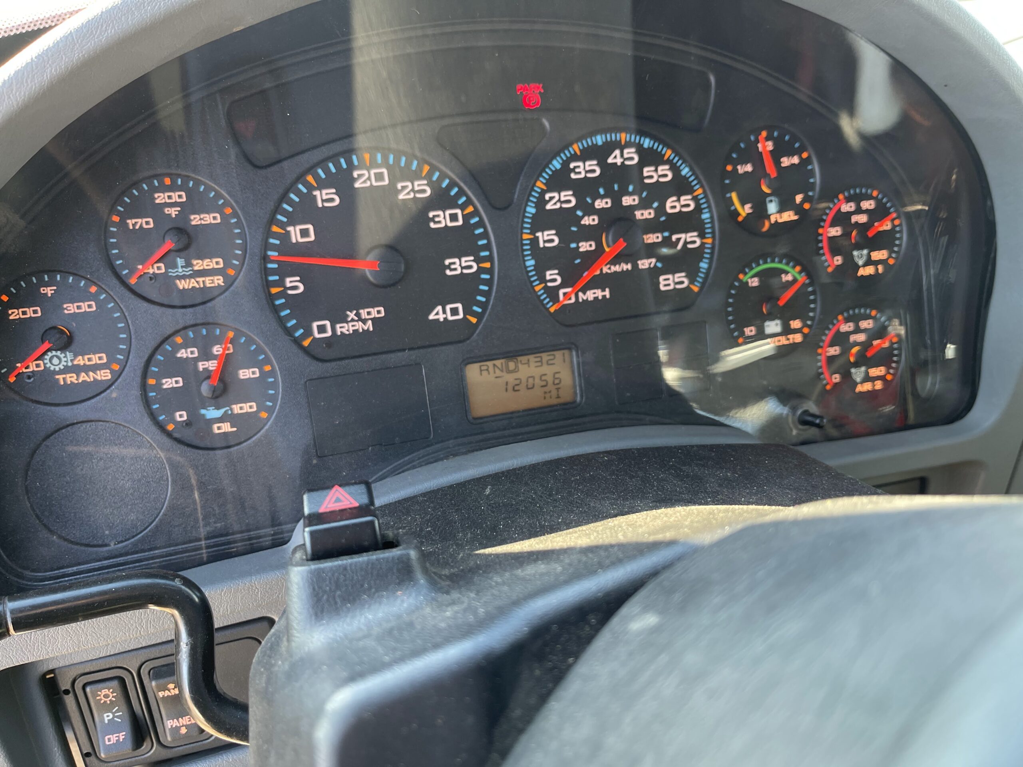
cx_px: 512
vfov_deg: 53.1
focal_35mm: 26
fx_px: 768
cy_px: 384
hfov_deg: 67.3
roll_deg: -5.0
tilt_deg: -42.6
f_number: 1.6
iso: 100
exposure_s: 1/121
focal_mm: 5.1
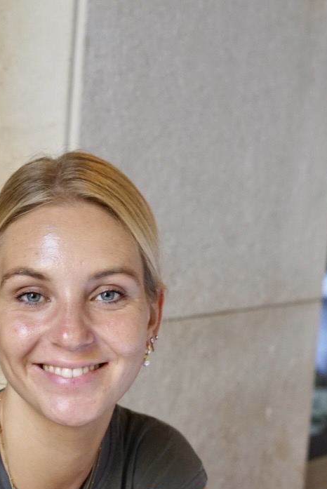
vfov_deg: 17.1
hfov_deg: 11.8
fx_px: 1577
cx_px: 54
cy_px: 521
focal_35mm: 116
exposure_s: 1/160
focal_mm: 50
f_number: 4
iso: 1600
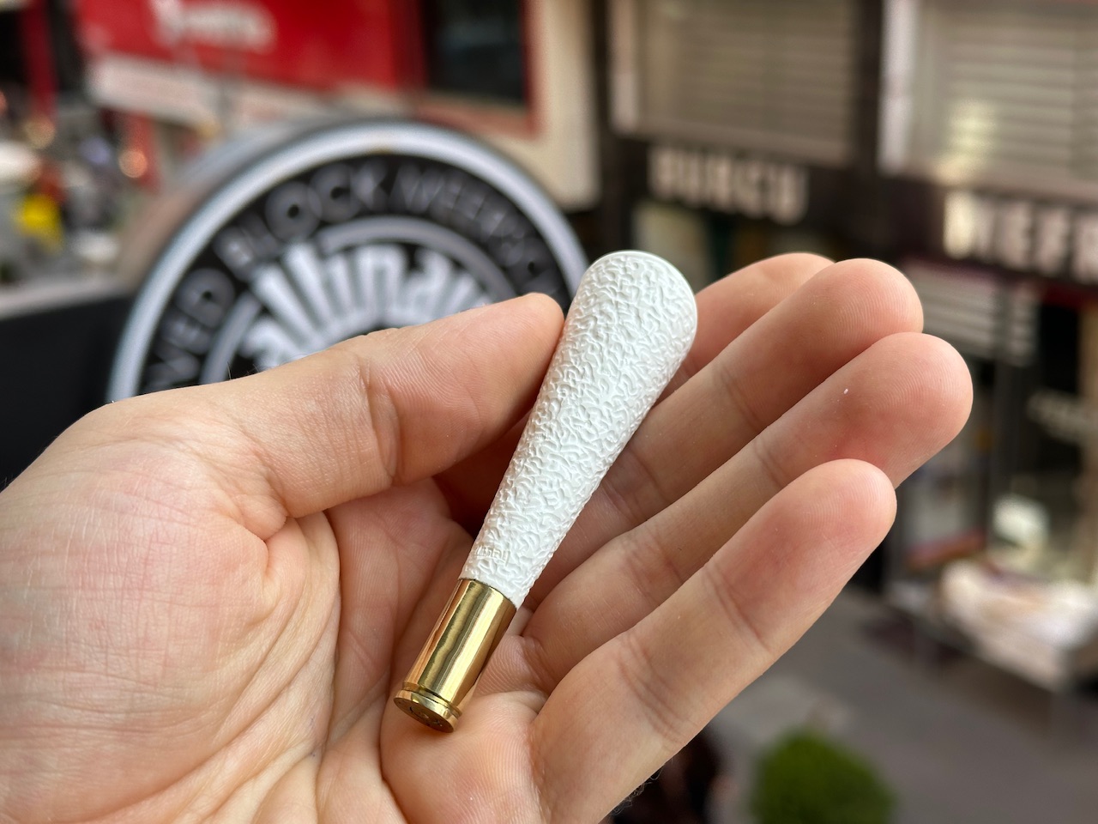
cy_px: 412
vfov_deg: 30.3
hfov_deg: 39.7
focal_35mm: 48
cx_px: 549
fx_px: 1523
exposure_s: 1/612
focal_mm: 6.86
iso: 64
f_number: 1.78
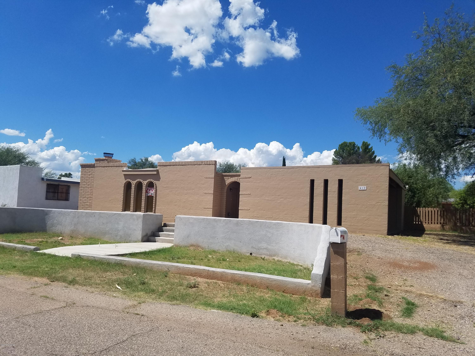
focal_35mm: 26
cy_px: 178
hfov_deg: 67.3
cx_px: 238
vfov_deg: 53.1
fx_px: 357
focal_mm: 4.2
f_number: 1.7
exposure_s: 1/4624
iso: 50
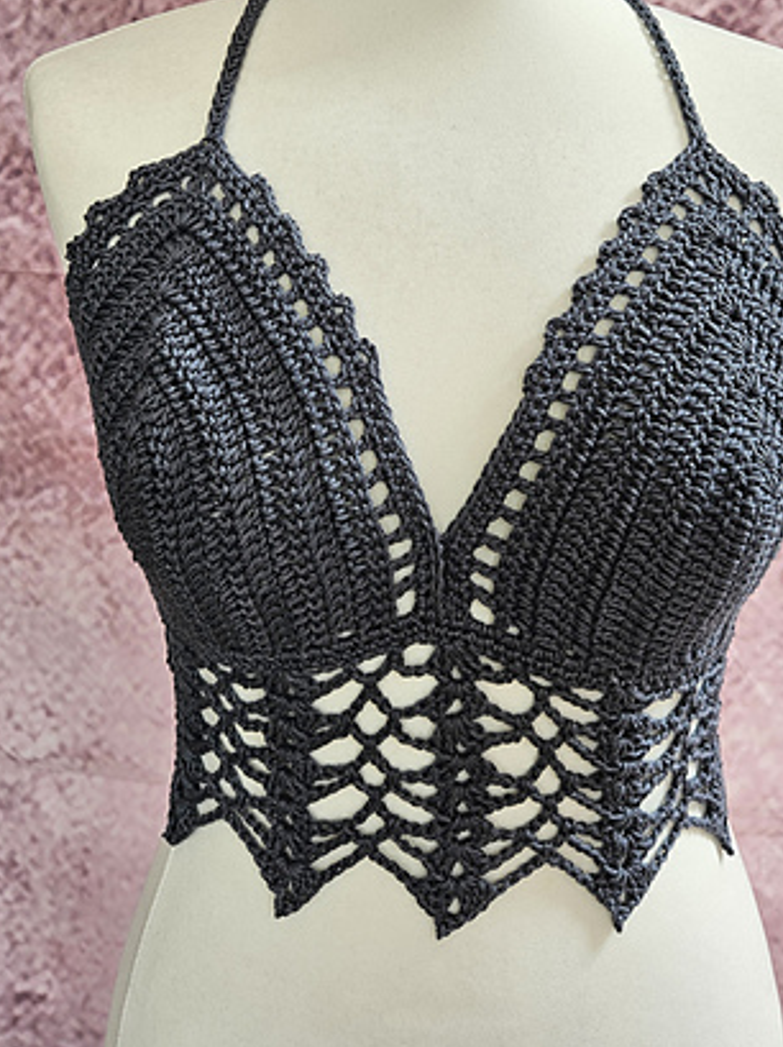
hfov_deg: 39.5
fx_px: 1087
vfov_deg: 50.1
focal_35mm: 36
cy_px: 317
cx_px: 454
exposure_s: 1/100
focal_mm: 5.4
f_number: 1.8
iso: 40
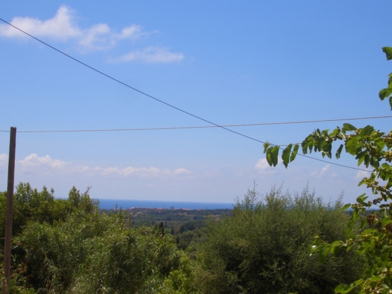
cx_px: 196
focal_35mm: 74
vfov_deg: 19.9
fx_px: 838
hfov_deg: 26.3
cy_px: 147
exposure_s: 1/400
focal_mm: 12.2
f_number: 6.2
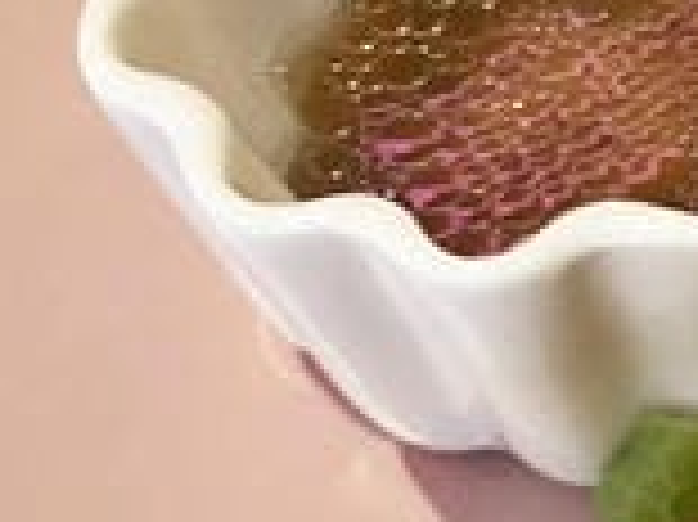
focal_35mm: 217
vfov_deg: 6.7
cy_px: 783
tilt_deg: -58.5
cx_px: 1513
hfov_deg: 8.5
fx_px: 4372
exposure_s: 1/40
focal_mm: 3.99
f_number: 1.8
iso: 25
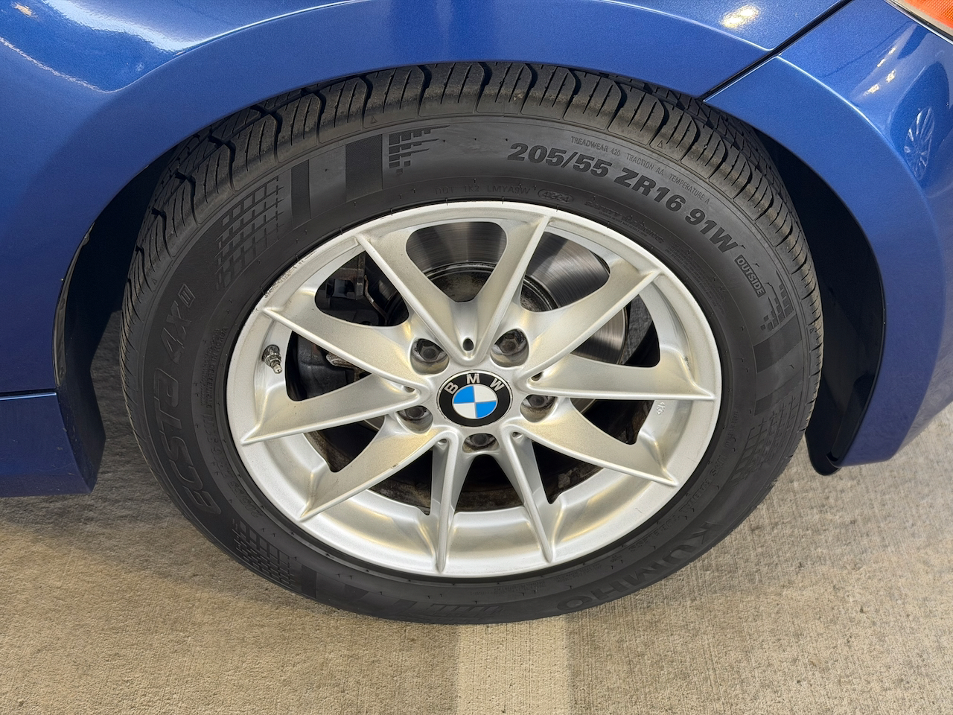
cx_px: 476
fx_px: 1321
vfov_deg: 30.3
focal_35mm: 48
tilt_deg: -38.2
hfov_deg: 39.7
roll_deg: -2.7
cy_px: 358
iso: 125
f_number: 1.78
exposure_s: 1/60
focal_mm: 6.76
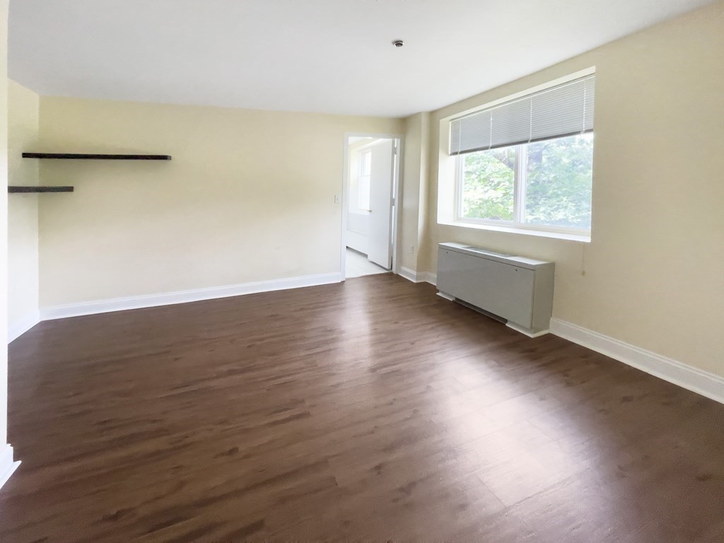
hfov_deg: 106.2
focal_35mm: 13
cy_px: 272
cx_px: 362
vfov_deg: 89.9
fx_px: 272
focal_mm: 1.54
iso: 400
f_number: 2.4
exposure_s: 1/60
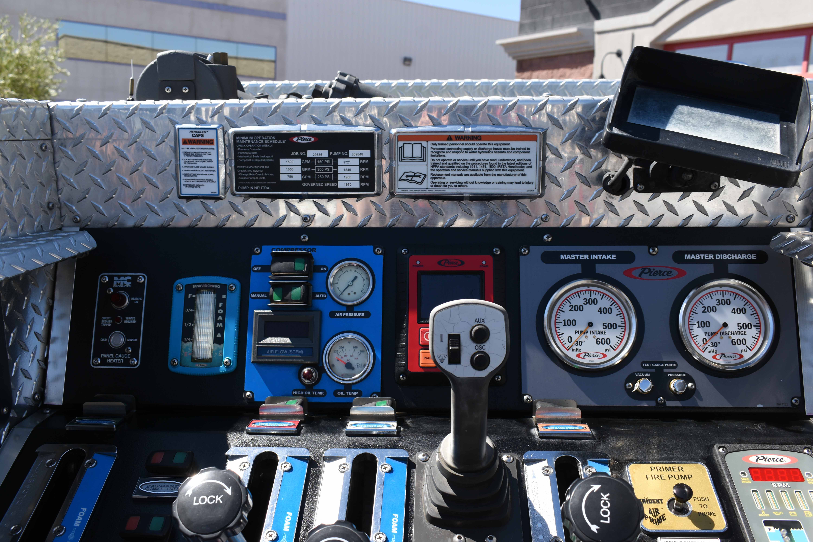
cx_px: 406
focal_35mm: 33
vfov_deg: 40.0
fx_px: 745
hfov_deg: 57.2
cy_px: 271
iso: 100
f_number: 7.1
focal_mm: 22
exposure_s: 1/200
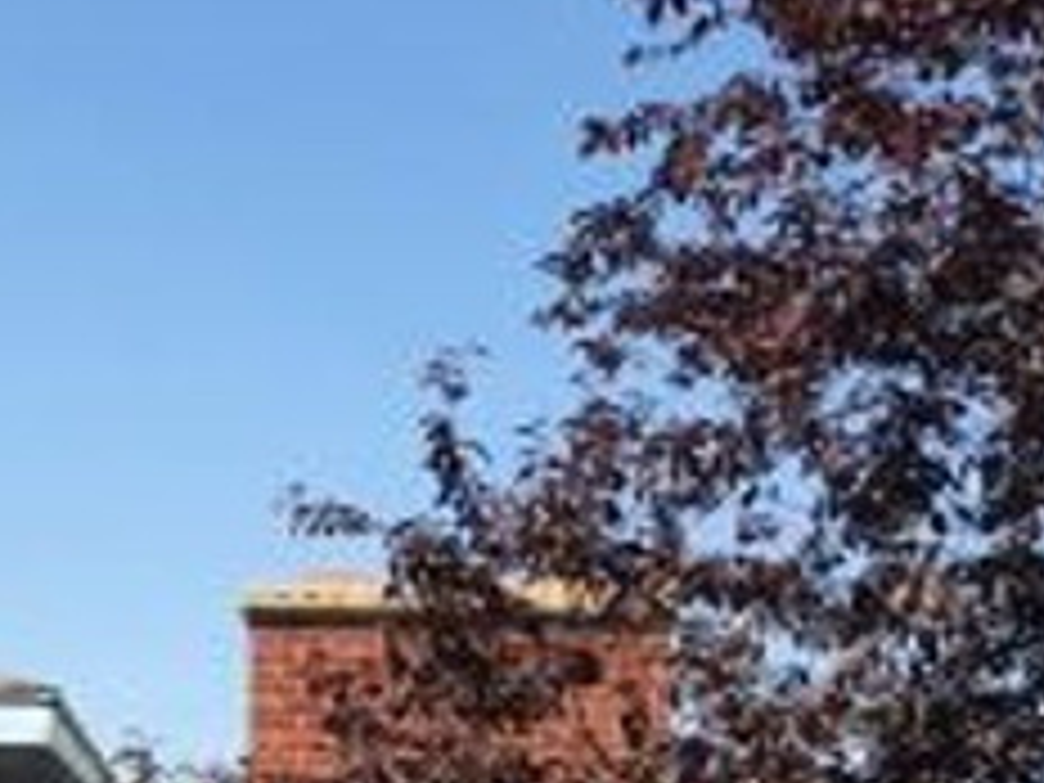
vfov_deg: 11.4
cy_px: 909
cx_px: 153
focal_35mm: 128
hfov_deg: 15.3
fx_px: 3860
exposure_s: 1/986
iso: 25
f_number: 2.2
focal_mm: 4.15
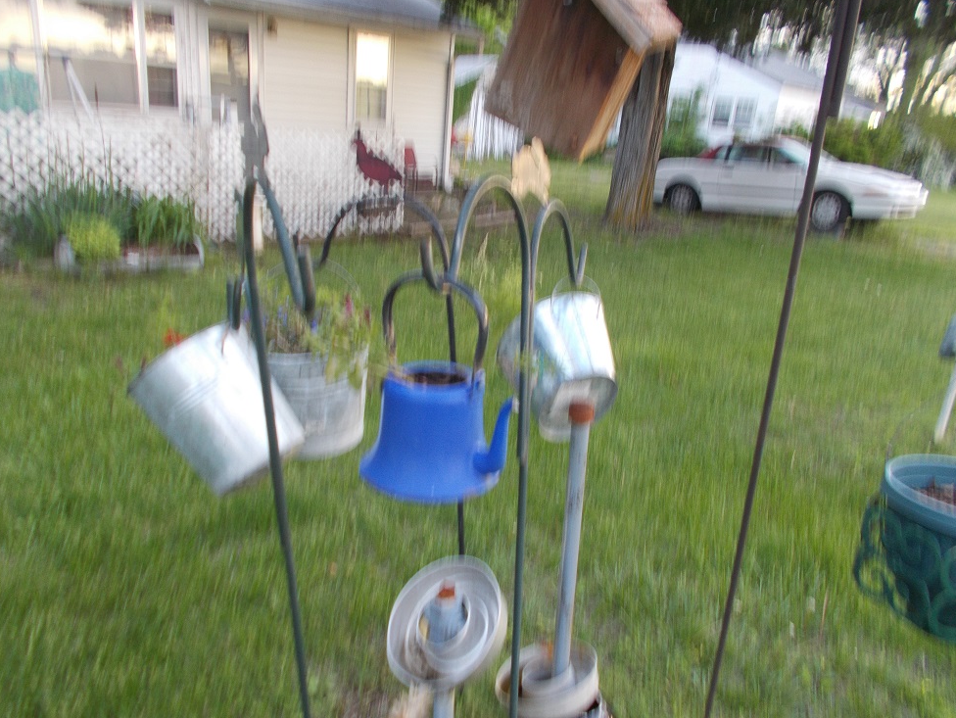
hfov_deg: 65.3
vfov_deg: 51.4
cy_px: 370
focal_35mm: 27
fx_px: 746
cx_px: 476
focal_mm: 4.6
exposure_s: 1/25
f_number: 3.2
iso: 80
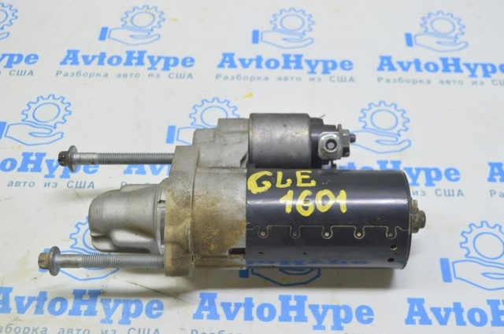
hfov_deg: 42.4
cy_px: 167
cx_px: 252
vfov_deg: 28.9
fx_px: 650
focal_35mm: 46
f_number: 5.6
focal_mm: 31
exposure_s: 1/20
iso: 400
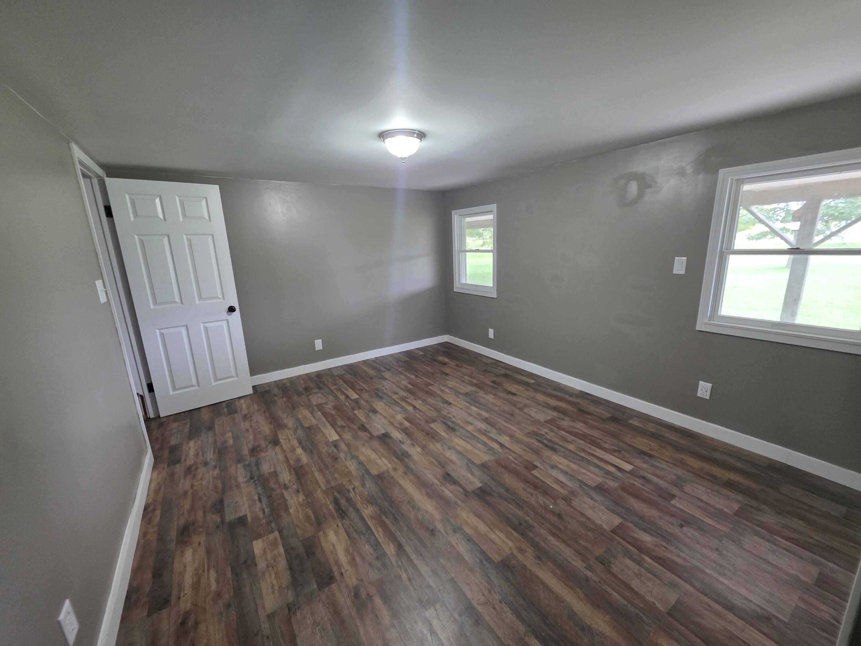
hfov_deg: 106.2
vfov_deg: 89.9
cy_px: 323
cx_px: 430
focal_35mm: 13
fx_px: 323
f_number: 1.9
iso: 400
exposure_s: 1/60
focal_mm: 2.2
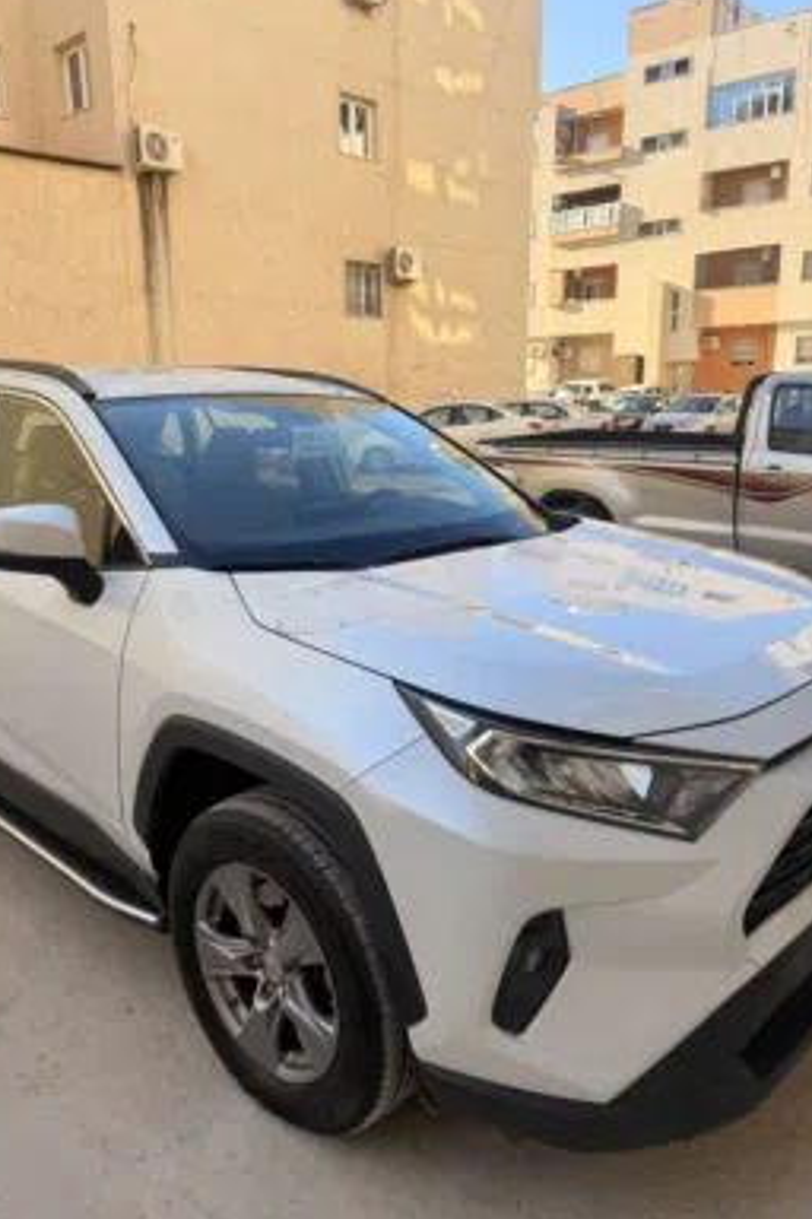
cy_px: 616
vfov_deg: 69.4
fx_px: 880
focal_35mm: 26
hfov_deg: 49.5
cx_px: 384
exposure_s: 1/1250
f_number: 1.78
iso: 80
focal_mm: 6.76
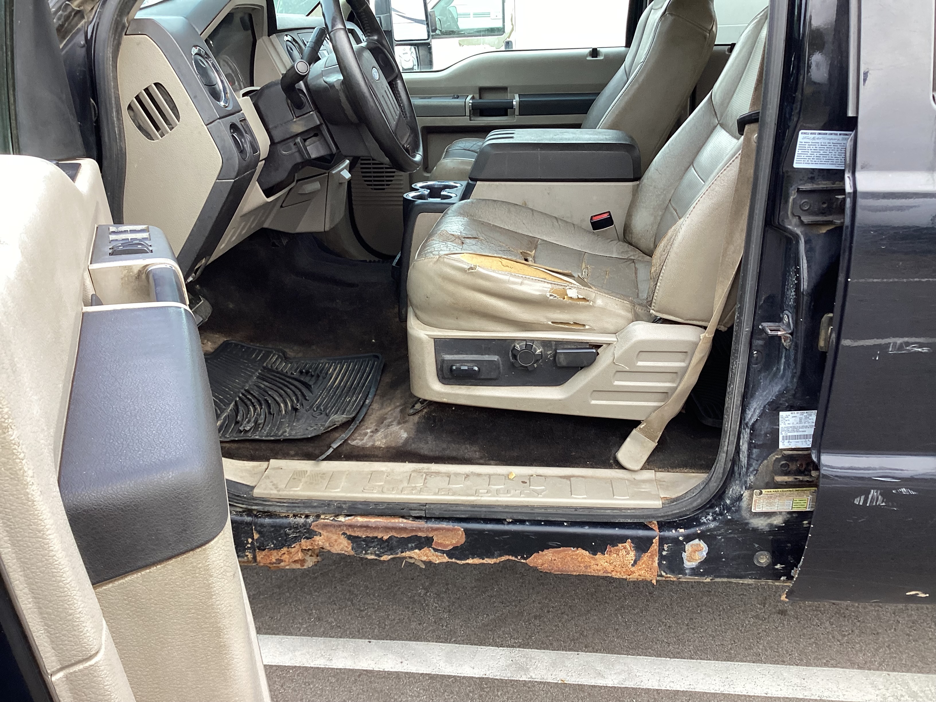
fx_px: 838
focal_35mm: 31
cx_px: 468
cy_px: 351
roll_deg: +1.6
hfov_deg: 58.4
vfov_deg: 45.4
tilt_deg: -23.5
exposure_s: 1/100
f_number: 2.4
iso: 80
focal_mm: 3.3
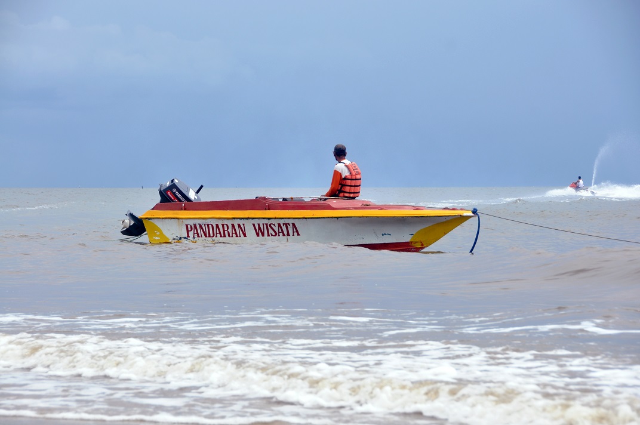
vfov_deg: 9.6
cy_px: 212
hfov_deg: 14.4
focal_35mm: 142
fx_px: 2530
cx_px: 320
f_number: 9
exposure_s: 1/500
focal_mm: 95
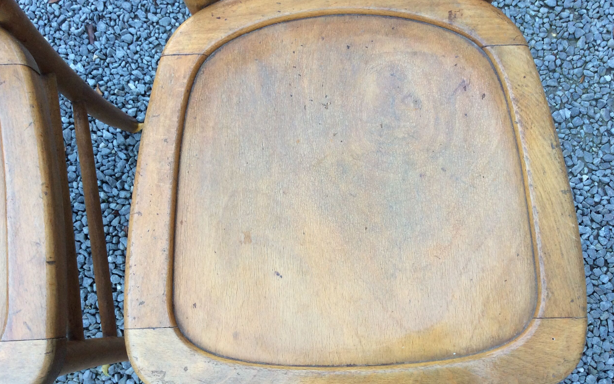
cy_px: 200
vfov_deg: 36.3
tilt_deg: -80.4
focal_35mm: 35
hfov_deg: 55.3
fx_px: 586
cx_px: 304
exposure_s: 1/100
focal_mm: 3.3
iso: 50
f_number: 2.4
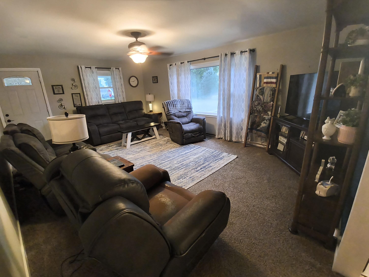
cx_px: 184
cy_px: 138
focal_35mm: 16
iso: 400
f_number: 2.2
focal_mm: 1.46
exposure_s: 1/33.3
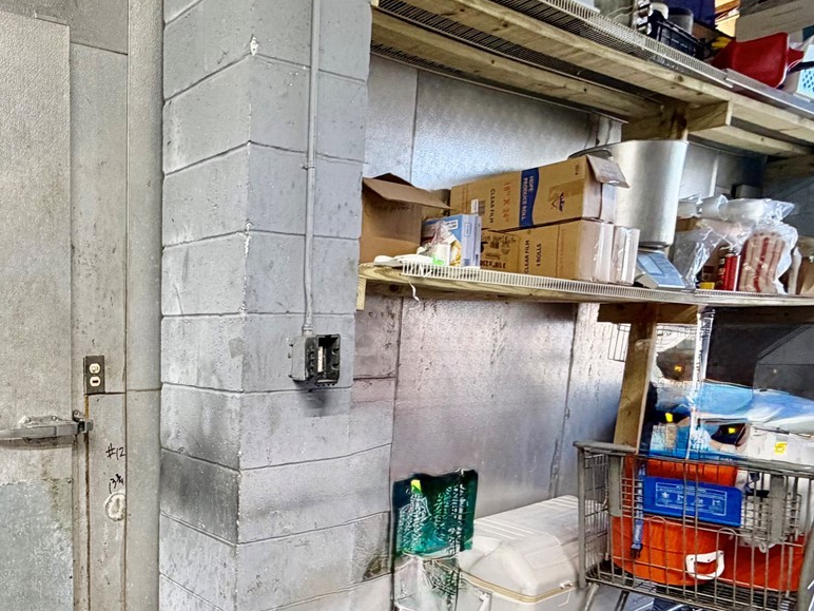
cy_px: 435
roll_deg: +0.4
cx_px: 130
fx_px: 682
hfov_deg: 55.9
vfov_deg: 47.0
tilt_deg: -9.1
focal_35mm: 29
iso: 250
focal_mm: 2.22
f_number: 2.2
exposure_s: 1/60
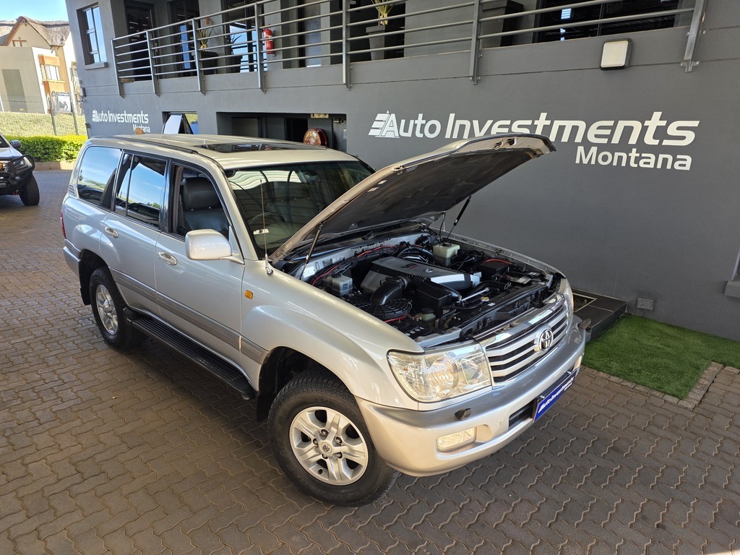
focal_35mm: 23
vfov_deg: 58.9
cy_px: 278
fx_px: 492
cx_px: 370
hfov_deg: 73.9
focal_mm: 6.25
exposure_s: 1/180
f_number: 1.7
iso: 40
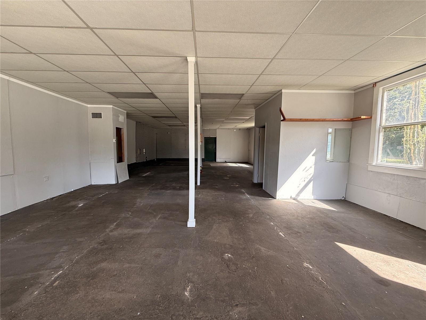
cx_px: 213
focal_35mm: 14
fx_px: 172
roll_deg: +0.1
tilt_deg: -4.0
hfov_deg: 102.1
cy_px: 160
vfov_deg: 85.7
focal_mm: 2.22
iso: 100
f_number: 2.2
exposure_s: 1/99
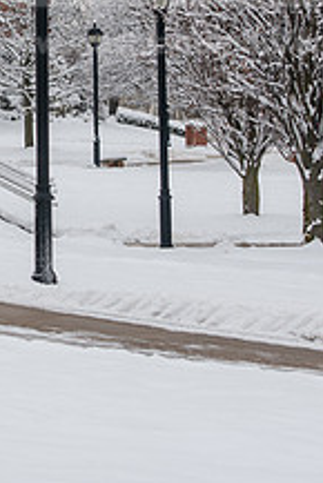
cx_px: -91
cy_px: 90
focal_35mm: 187
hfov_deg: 7.3
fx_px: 2513
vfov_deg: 11.0
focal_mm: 70
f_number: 4
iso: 250
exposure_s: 1/400
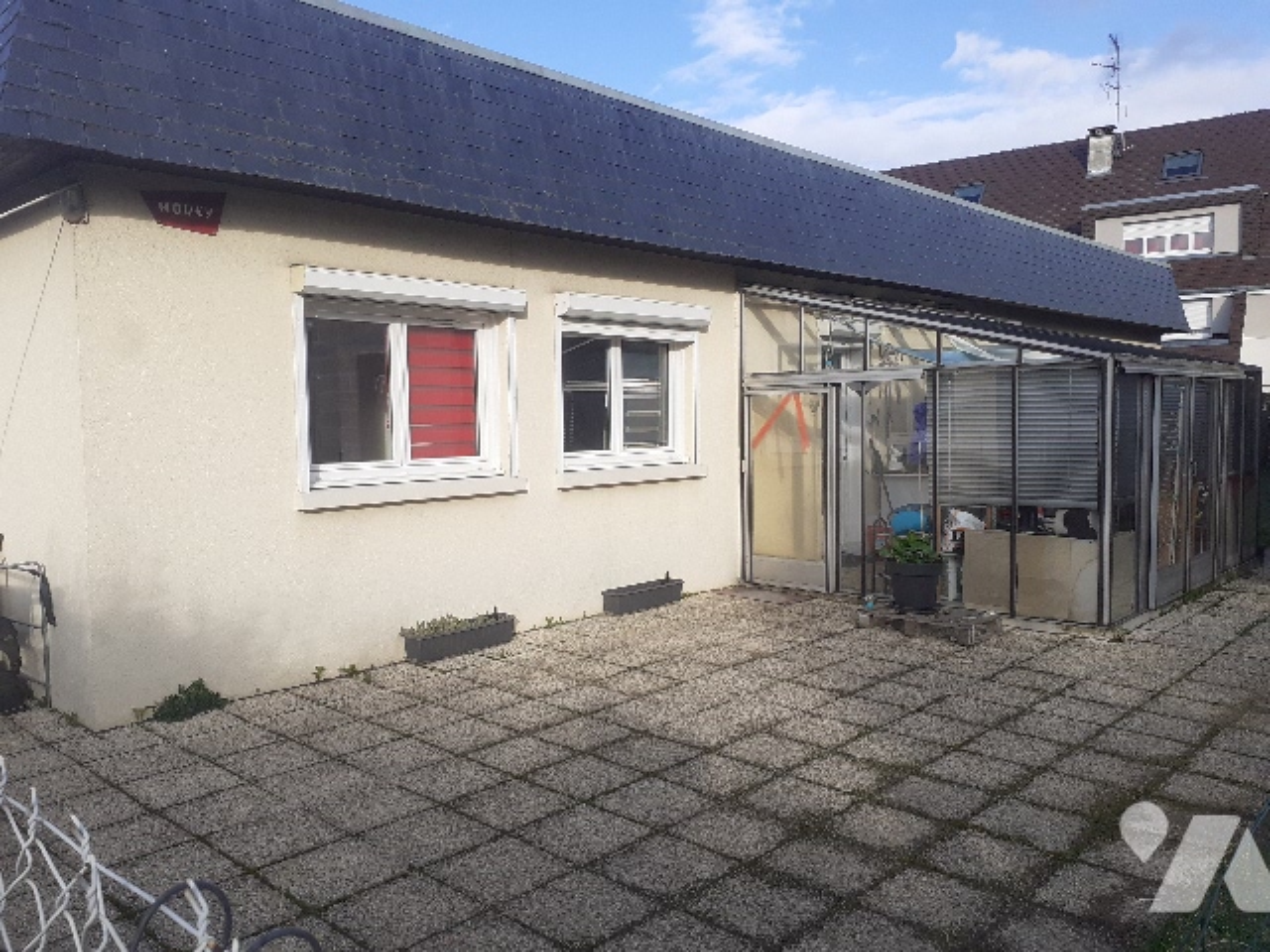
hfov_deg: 65.3
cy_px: 476
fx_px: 991
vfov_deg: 51.4
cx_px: 635
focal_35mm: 27
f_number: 1.9
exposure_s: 1/1183
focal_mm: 3.6
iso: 40
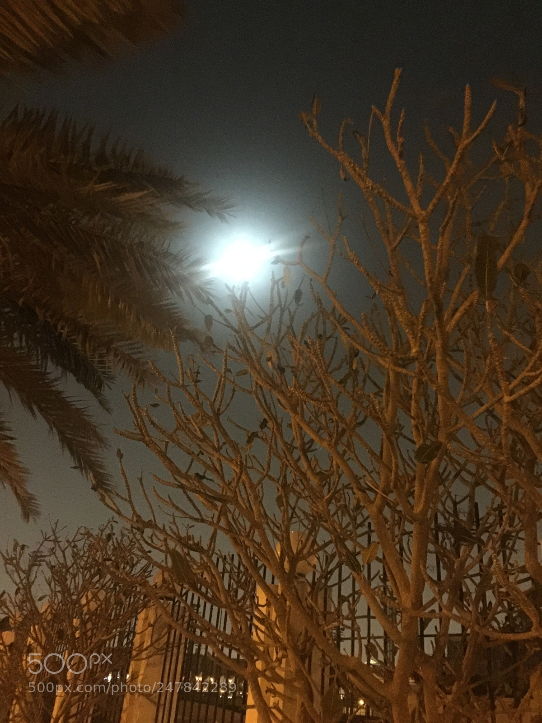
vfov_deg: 61.7
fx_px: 605
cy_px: 362
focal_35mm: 29
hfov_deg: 48.2
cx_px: 271
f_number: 2.2
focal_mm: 4.15
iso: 500
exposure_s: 1/4
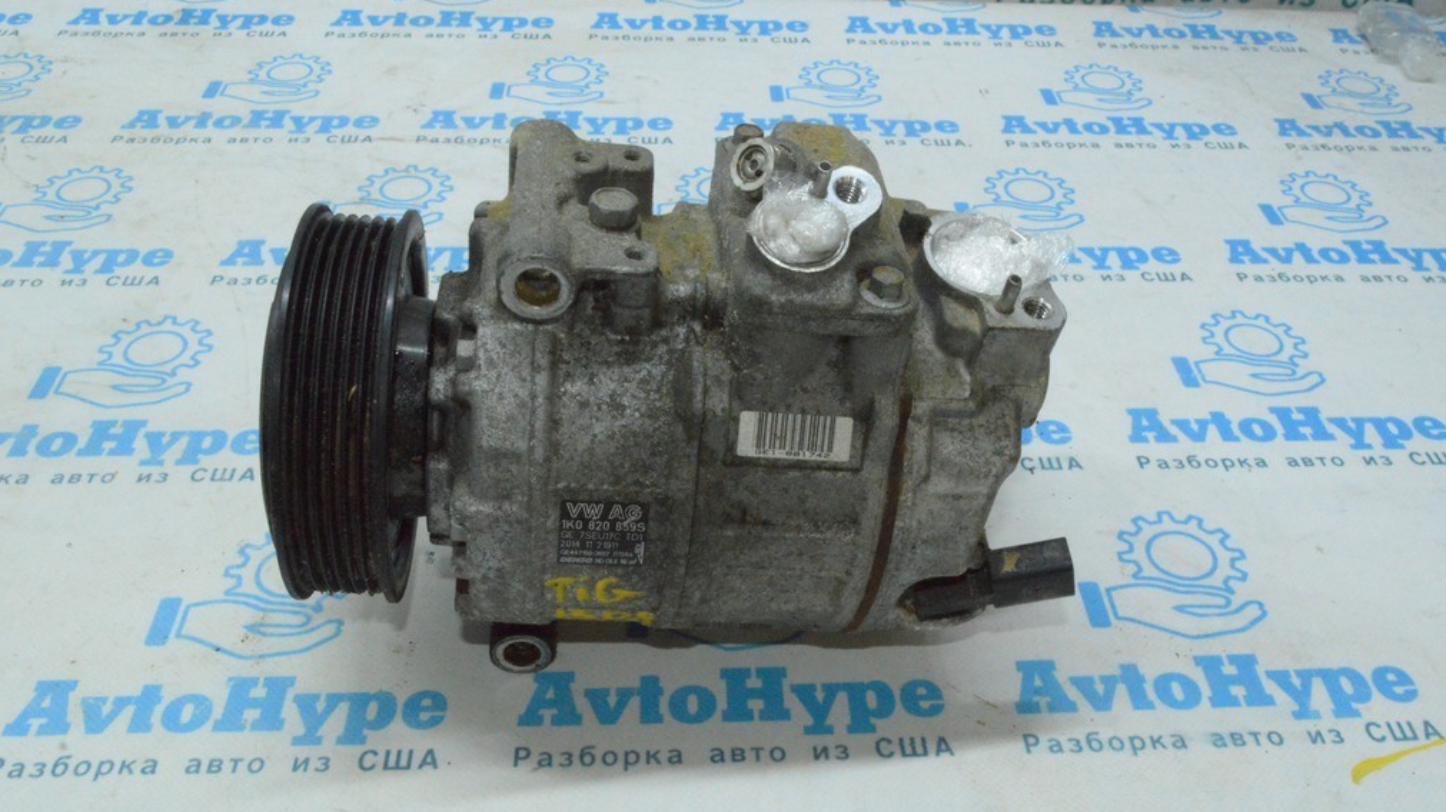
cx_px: 727
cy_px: 445
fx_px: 1342
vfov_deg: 33.7
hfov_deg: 56.6
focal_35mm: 35
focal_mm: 22
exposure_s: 1/50
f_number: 25
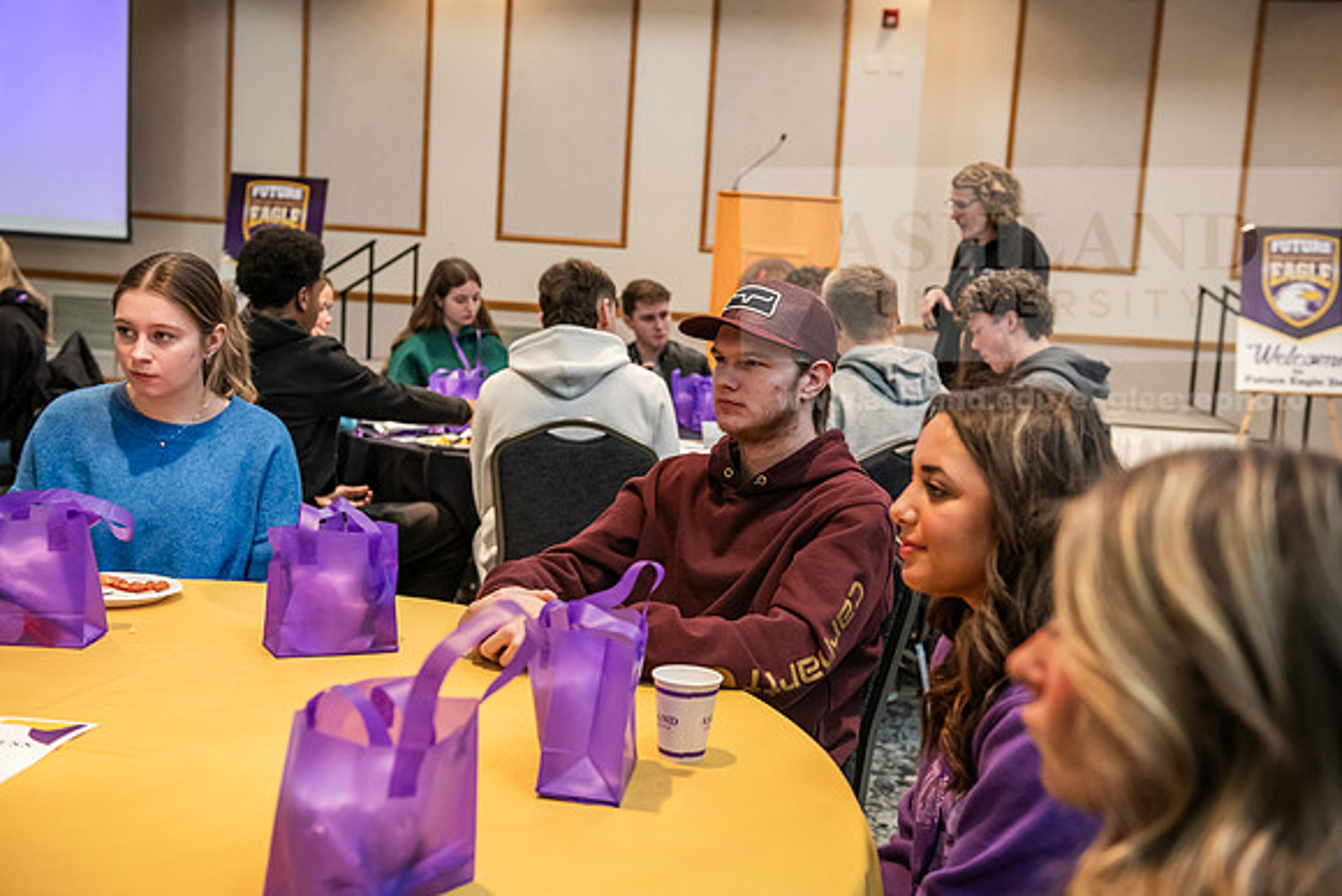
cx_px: 671
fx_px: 1678
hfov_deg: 43.6
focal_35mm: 45
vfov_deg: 29.9
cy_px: 448
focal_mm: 45
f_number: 3.5
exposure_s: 1/125
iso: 1600
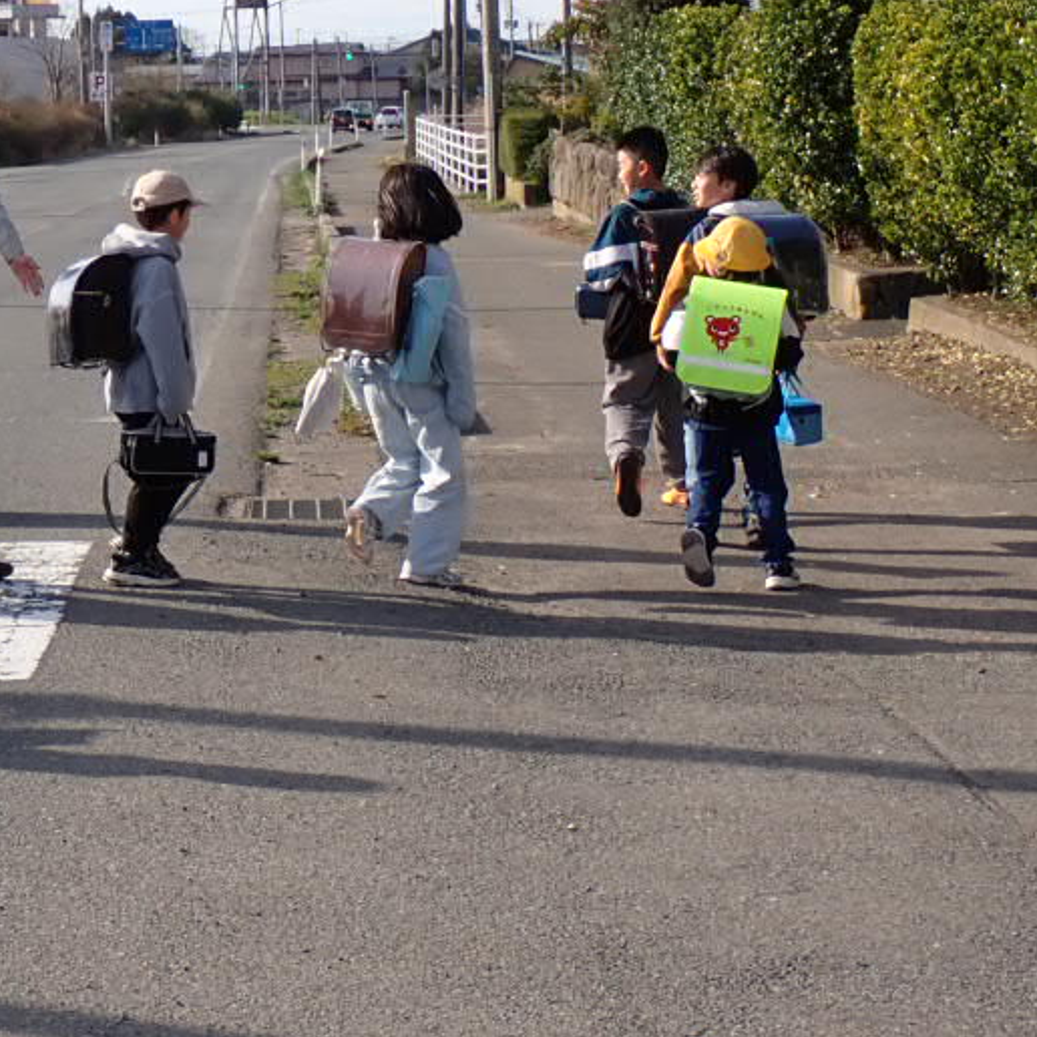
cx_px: -183
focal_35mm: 103
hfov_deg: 16.3
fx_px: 3491
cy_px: 285
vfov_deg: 16.8
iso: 100
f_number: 4.5
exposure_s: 1/500
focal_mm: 8.4
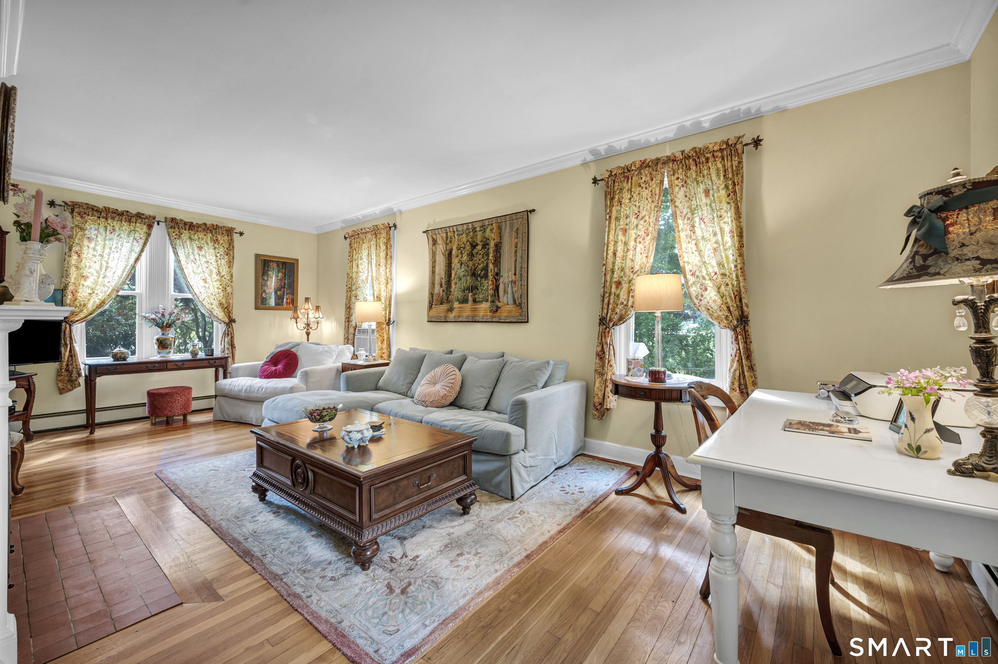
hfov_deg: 104.3
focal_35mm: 14
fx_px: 388
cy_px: 332
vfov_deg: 81.1
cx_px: 499
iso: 320
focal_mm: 14
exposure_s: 1/10
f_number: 7.1
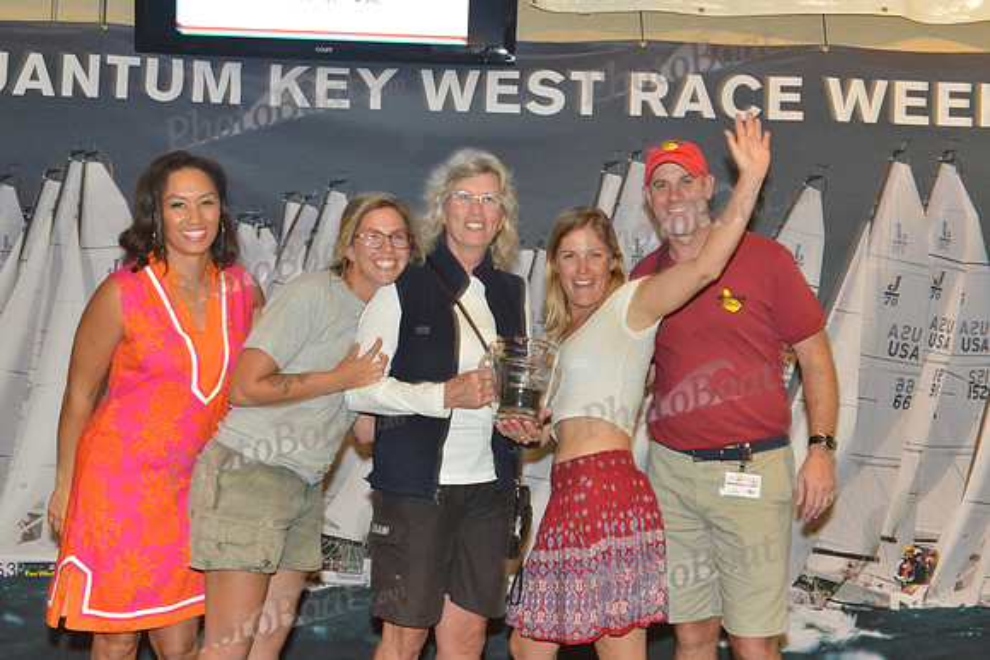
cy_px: 330
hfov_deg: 39.6
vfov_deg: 27.0
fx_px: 1375
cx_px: 495
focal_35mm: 50
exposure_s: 1/15
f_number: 9
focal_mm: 50
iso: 3200
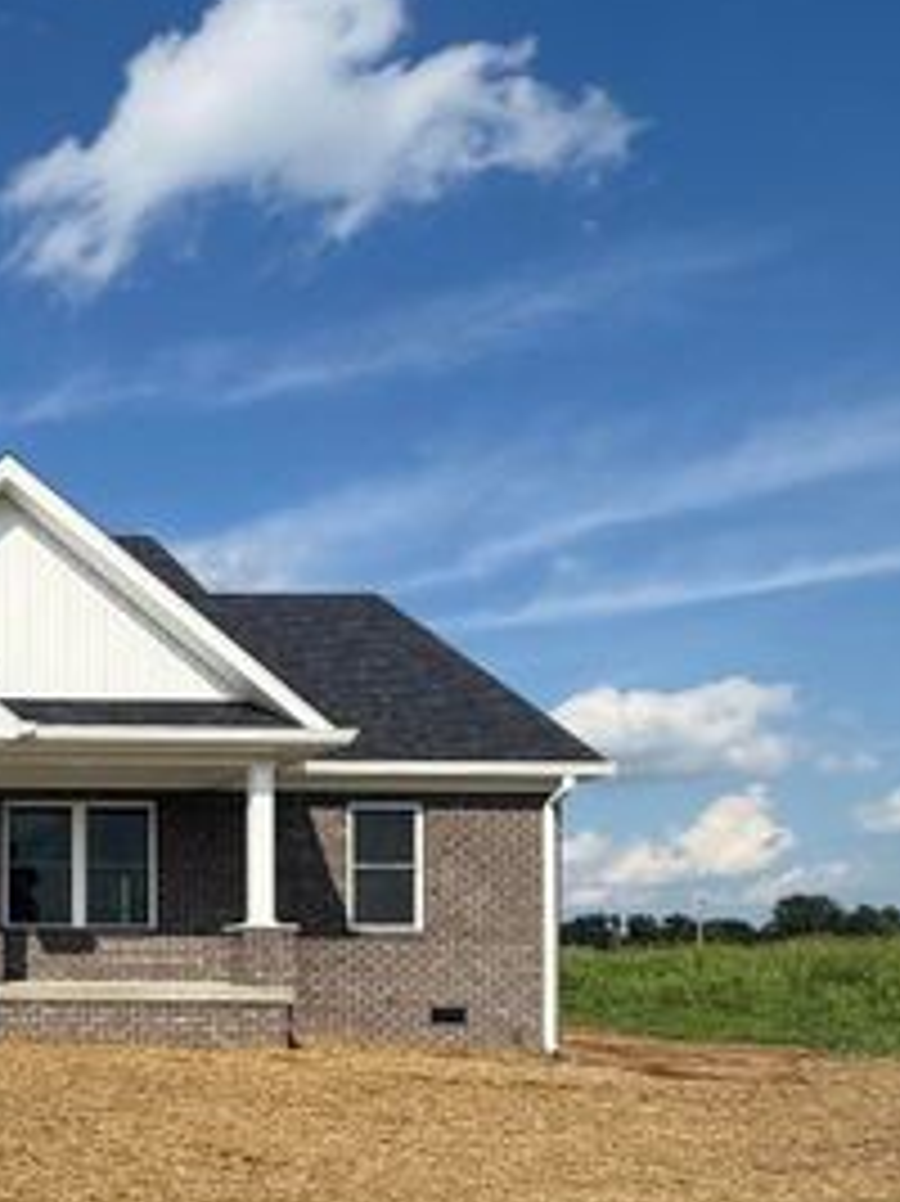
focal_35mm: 35
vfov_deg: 49.5
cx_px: -207
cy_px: 966
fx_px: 1214
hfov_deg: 32.7
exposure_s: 1/2841
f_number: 2.2
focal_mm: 2.22
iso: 50
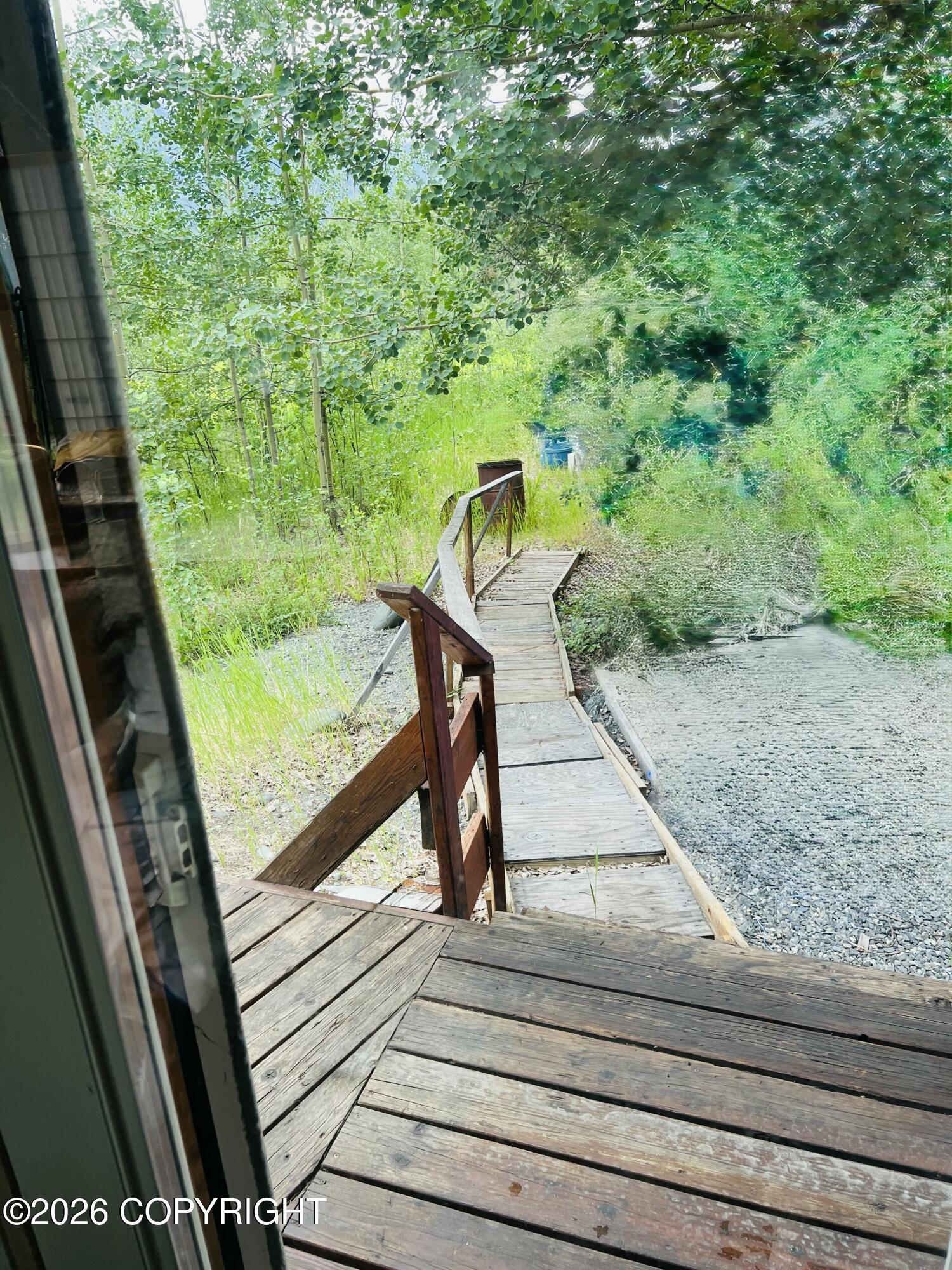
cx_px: 476
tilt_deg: -20.0
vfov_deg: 67.3
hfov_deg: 53.1
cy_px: 635
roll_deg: +5.3
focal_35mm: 26
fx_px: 953
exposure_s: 1/196
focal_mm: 5.7
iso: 40
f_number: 1.5
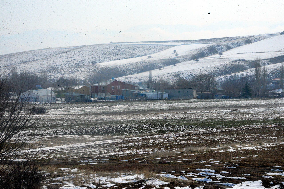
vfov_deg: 12.2
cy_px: 94
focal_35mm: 112
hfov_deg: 18.3
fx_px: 884
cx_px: 142
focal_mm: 112
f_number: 22
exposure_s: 1/2000
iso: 5000
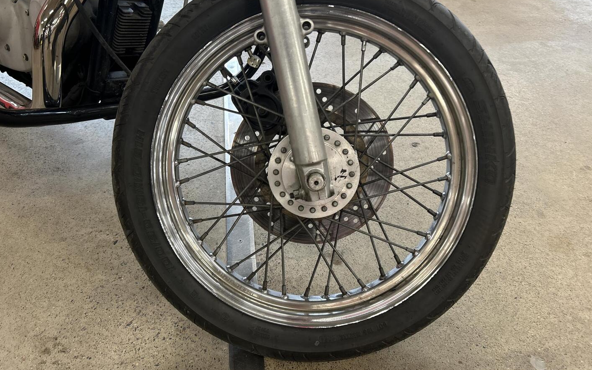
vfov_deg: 44.4
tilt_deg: -39.1
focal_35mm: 28
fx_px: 452
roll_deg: +1.1
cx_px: 295
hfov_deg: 66.5
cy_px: 160
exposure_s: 1/50
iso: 80
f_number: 1.5
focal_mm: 5.7
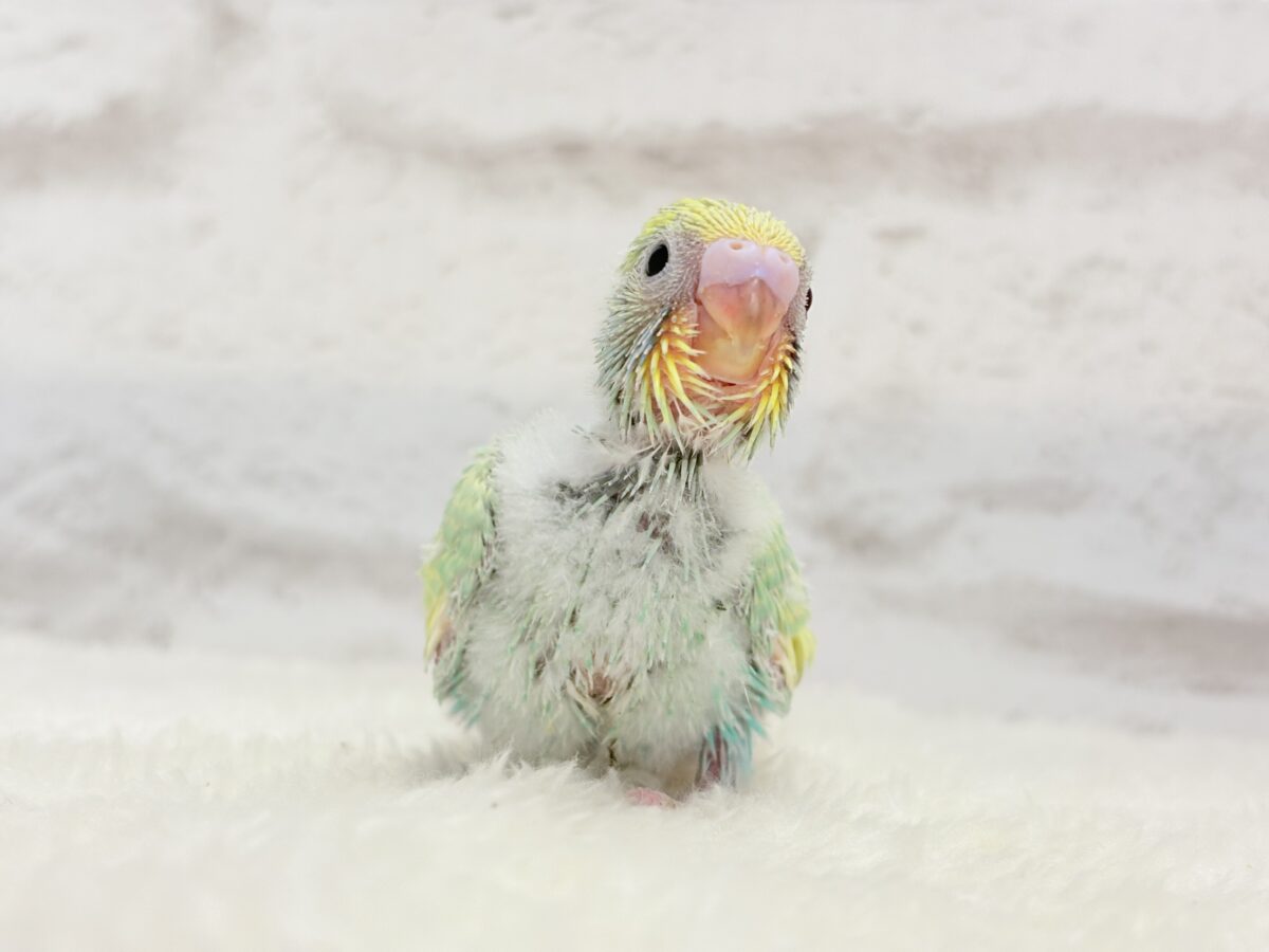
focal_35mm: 52
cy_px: 476
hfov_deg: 36.8
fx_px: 1906
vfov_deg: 28.0
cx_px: 634
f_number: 1.6
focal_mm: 5.96
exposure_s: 1/50
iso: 32
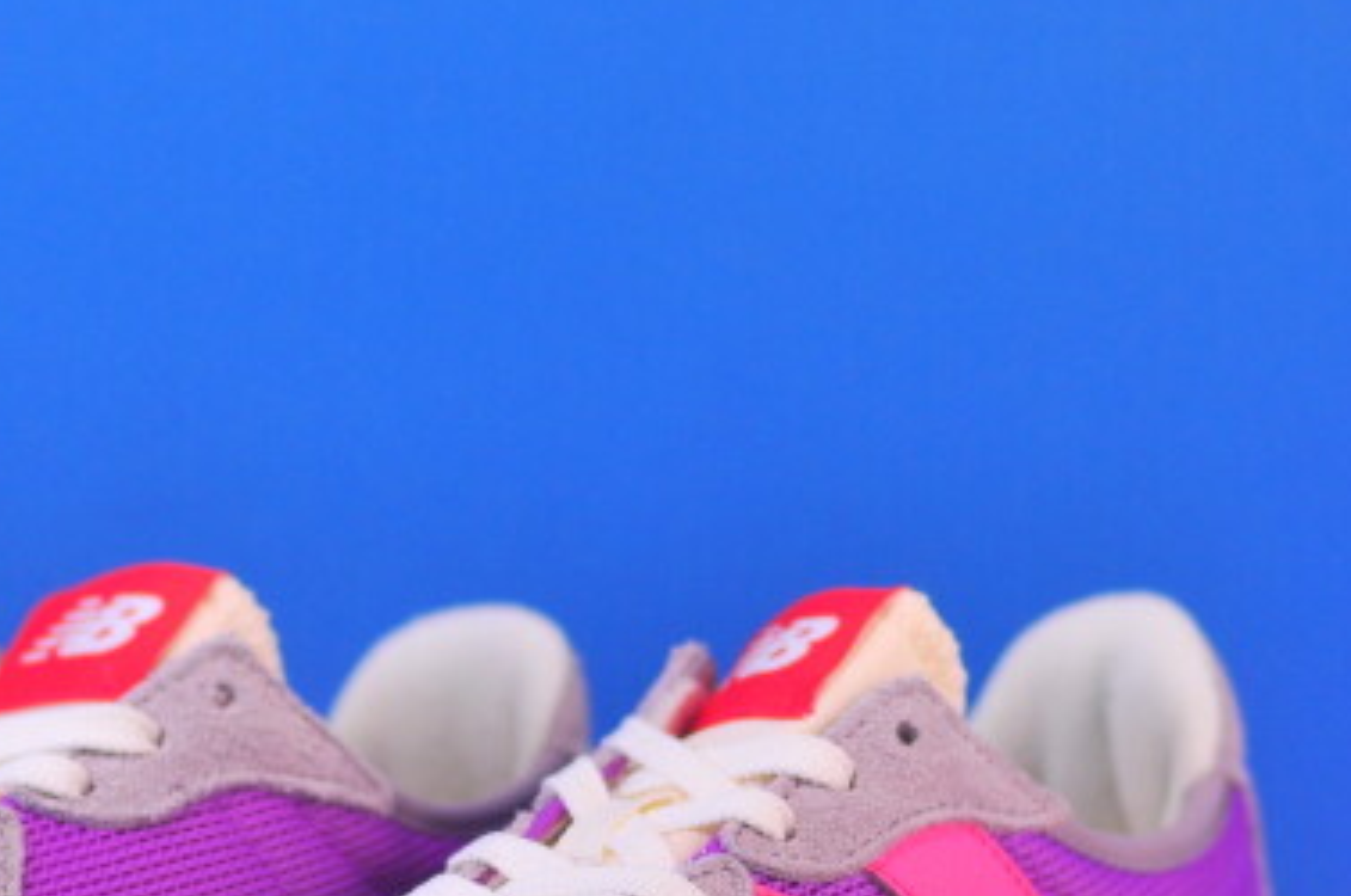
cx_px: 287
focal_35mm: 159
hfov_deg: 12.9
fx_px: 5957
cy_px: 740
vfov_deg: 8.6
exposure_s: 1/320
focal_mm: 50
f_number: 2.5
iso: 250
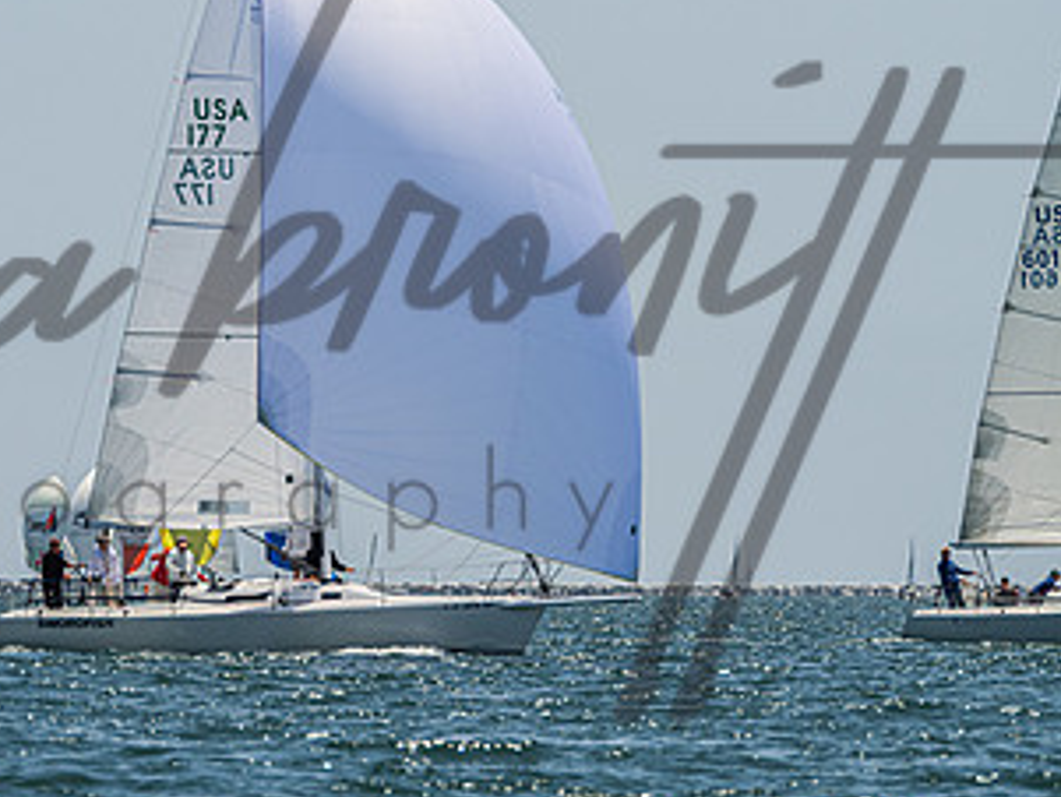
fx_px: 12510
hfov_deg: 4.9
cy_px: 235
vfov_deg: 3.6
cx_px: 458
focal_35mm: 408
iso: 400
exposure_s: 1/2500
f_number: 8
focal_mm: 220
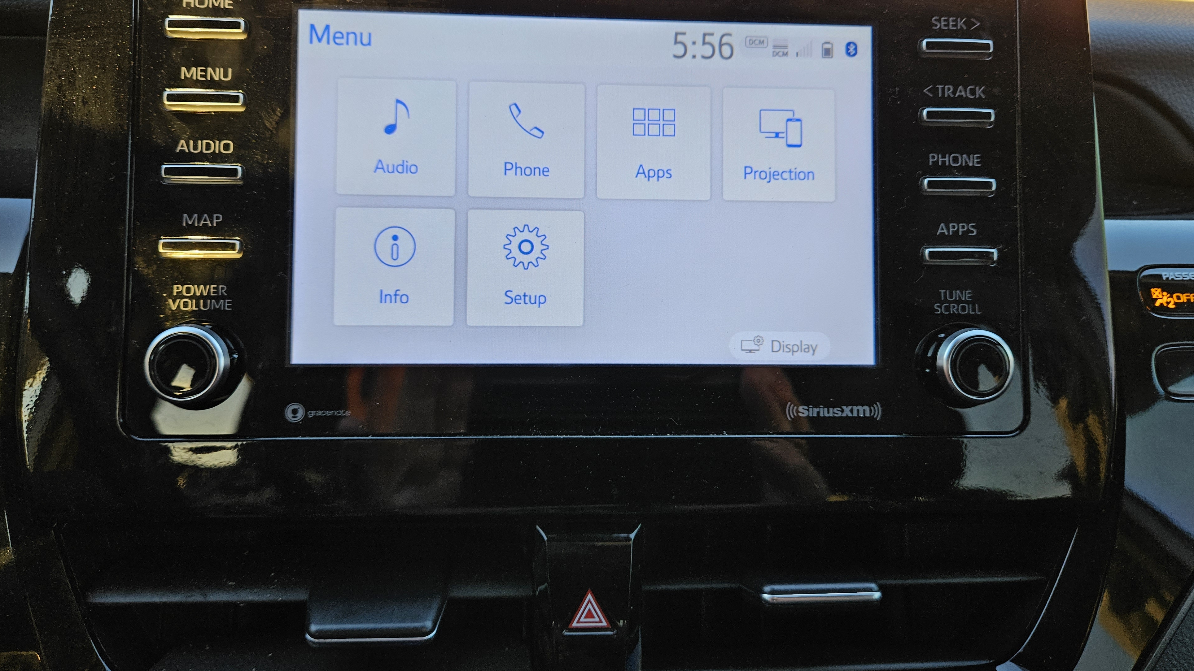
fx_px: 823
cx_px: 596
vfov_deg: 44.1
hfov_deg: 71.9
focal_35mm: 26
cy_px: 266
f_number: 1.8
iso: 80
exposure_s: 1/100
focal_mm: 5.4
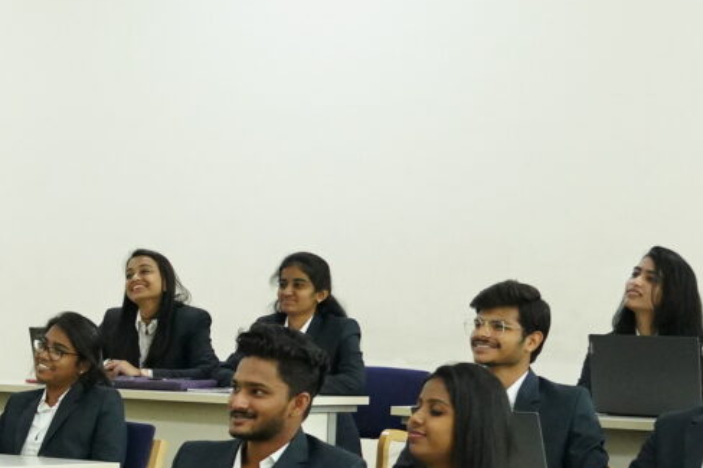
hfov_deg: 15.1
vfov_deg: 10.8
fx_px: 2460
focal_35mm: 126
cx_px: -357
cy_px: 459
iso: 2500
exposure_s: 1/160
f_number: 4
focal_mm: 24
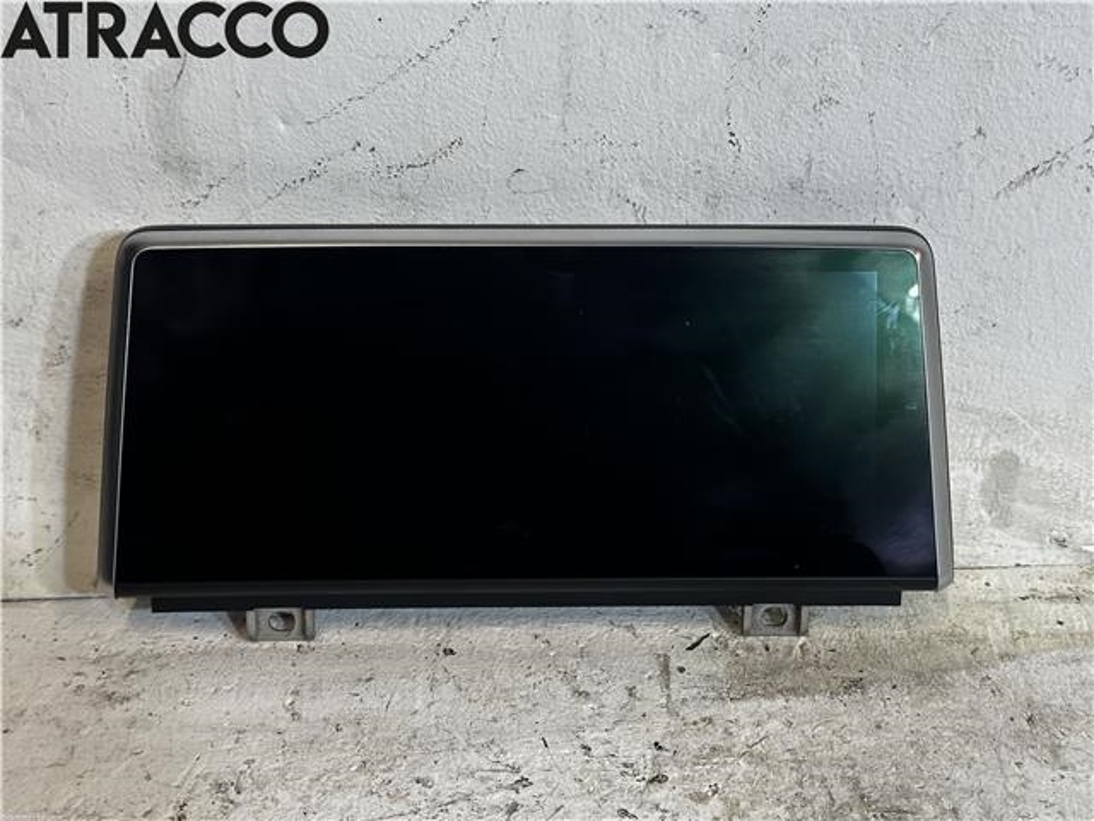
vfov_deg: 30.3
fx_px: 1517
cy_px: 410
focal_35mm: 48
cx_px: 547
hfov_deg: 39.7
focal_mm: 6.86
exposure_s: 1/100
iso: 125
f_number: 1.78
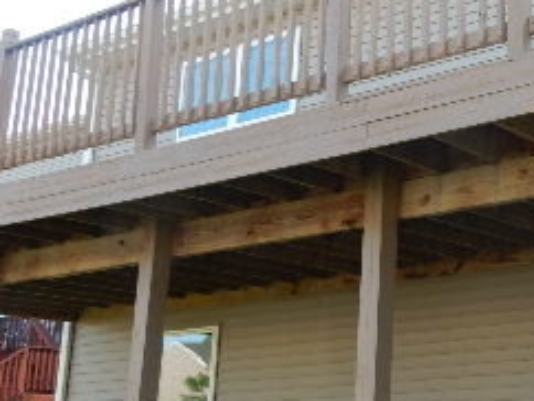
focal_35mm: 66
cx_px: 653
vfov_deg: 22.3
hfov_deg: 26.0
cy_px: 203
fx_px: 1019
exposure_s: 1/200
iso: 125
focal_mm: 4.5
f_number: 3.7
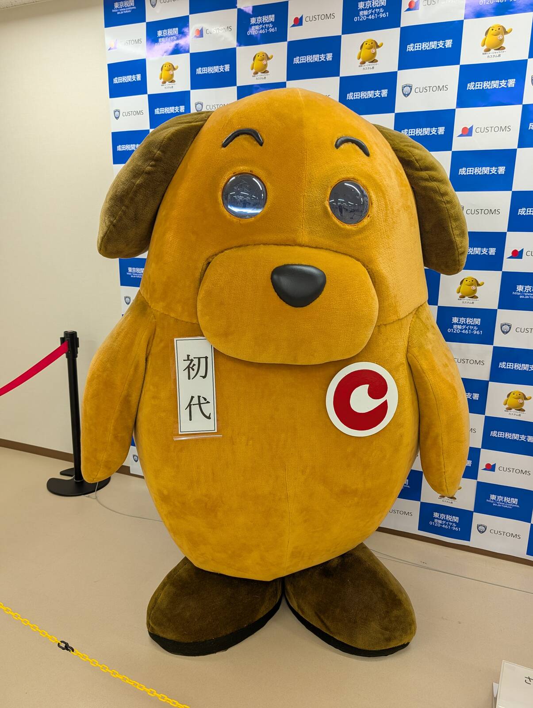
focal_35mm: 24
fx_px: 491
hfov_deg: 56.9
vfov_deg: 71.5
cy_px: 354
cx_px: 266
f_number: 1.68
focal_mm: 6.9
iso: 50
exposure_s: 1/129
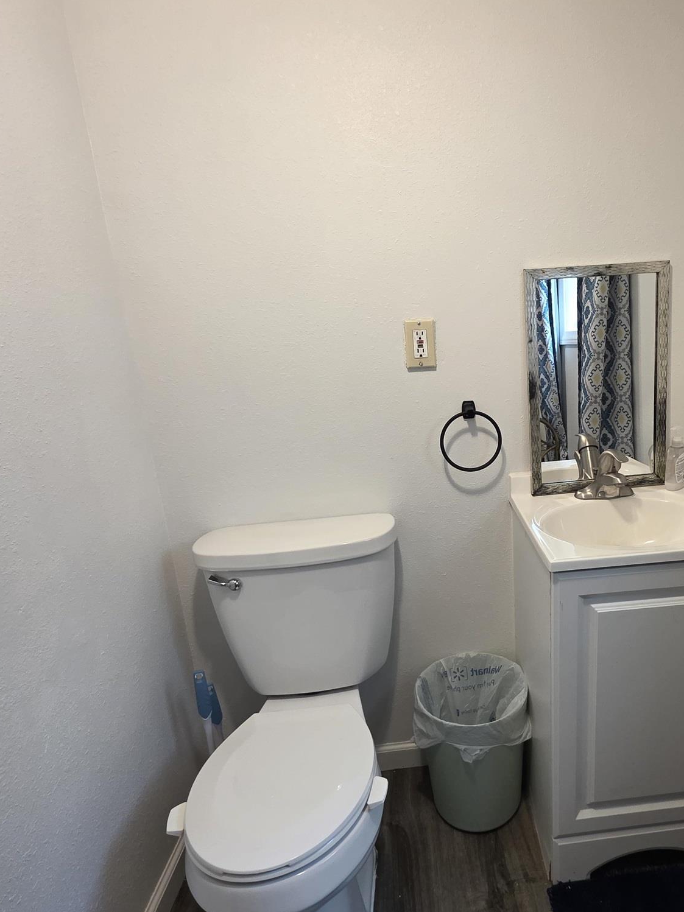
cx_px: 460
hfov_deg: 64.1
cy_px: 454
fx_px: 527
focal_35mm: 20
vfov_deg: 81.8
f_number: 1.9
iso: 200
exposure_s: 1/60
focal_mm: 2.2
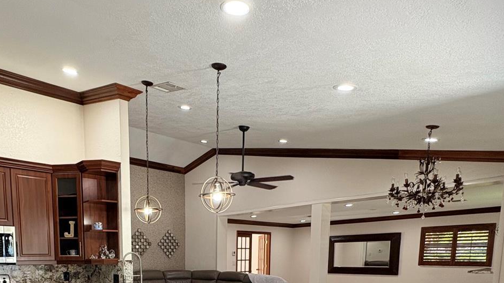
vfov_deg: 38.1
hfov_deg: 69.3
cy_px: 299
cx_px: 158
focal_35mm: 26
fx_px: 347
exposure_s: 1/60
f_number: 2.2
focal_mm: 2.22
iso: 160
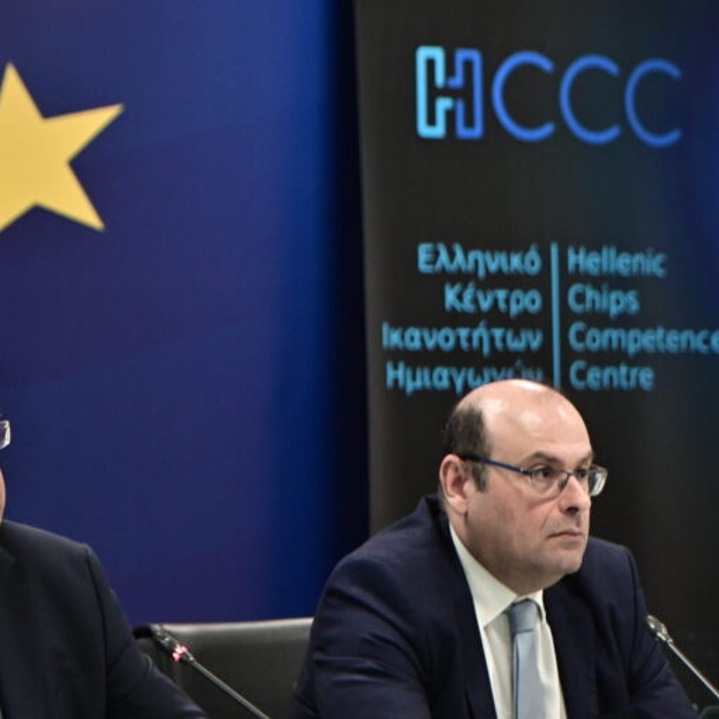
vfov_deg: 8.9
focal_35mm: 196
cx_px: 204
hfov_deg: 8.9
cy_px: 360
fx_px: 4606
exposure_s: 1/320
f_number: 3.2
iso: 2000
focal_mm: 102
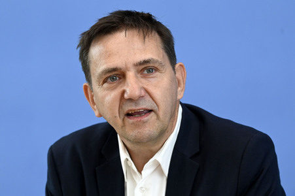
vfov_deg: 7.2
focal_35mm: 190
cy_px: 98
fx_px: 1556
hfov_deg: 10.8
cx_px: 148
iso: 2000
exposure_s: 1/640
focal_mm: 190
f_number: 5.6
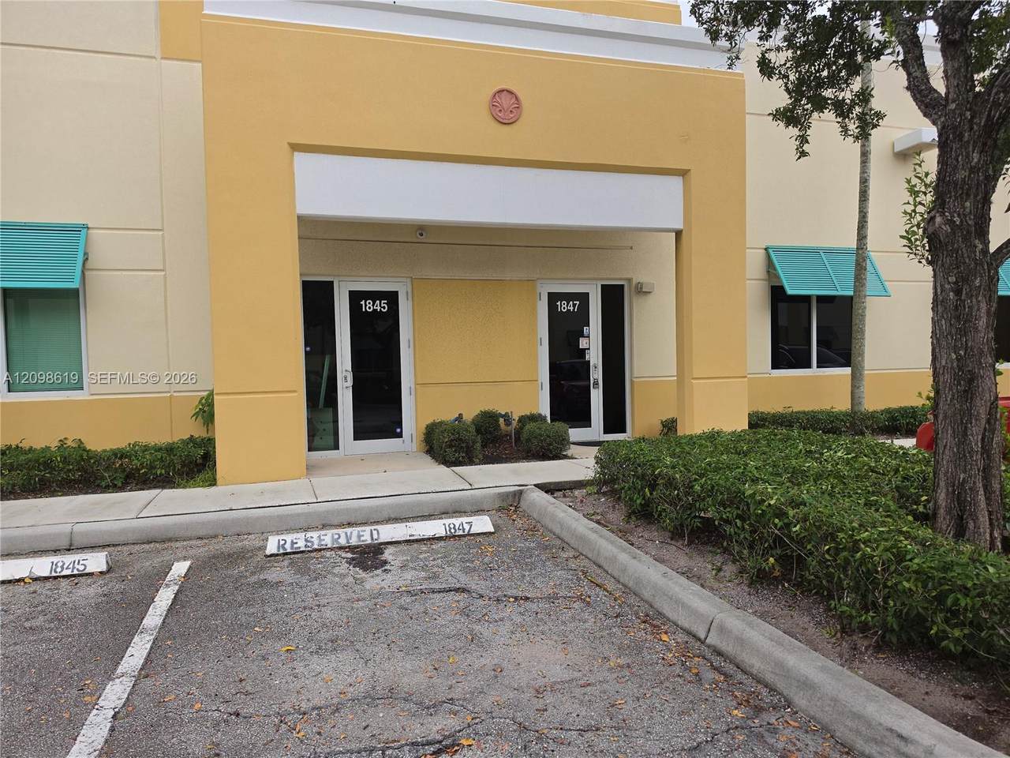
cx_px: 505
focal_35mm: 23
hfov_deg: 73.9
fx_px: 671
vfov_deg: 58.9
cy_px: 379
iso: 10
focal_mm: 6.5
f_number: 1.4
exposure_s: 1/328
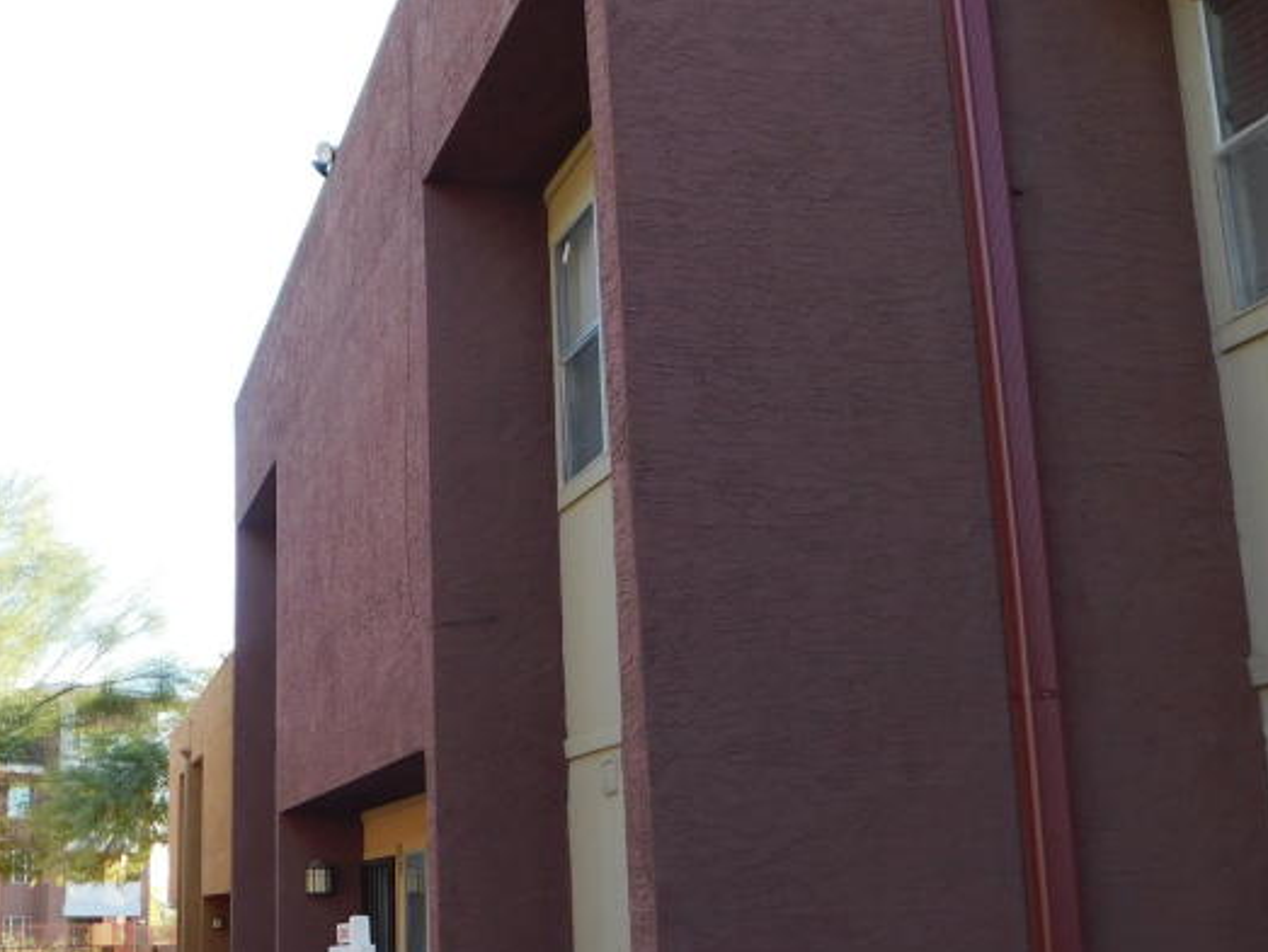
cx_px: 344
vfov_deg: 32.2
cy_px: 557
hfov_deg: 41.0
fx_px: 1650
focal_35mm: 45
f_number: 3
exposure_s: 1/200
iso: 125
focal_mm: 4
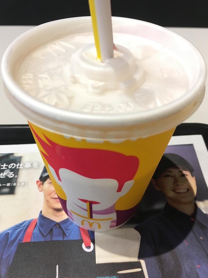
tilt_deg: -43.7
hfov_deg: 46.8
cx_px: 103
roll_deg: -4.3
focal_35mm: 30
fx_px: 240
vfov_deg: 60.0
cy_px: 137
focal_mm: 4.15
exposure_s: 1/30
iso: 100
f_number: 2.2
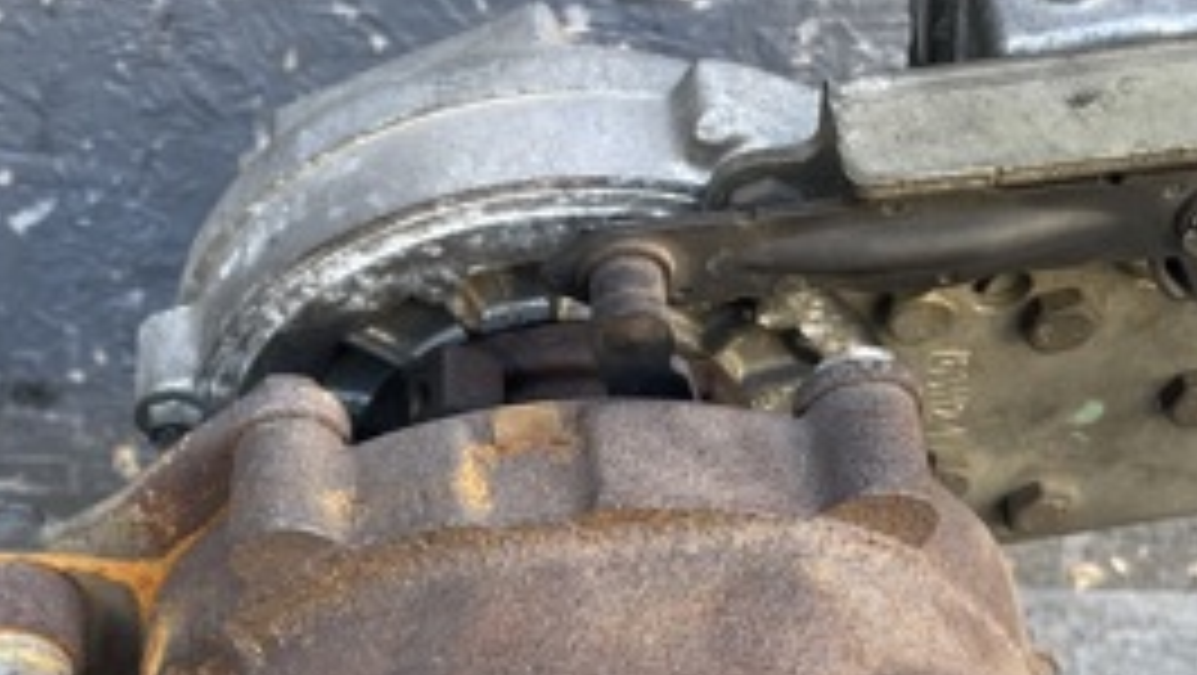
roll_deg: -1.4
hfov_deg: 30.7
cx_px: 382
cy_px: 776
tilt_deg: -32.6
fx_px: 2160
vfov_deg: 17.1
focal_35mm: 68
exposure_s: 1/121
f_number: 1.6
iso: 80
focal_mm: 4.2
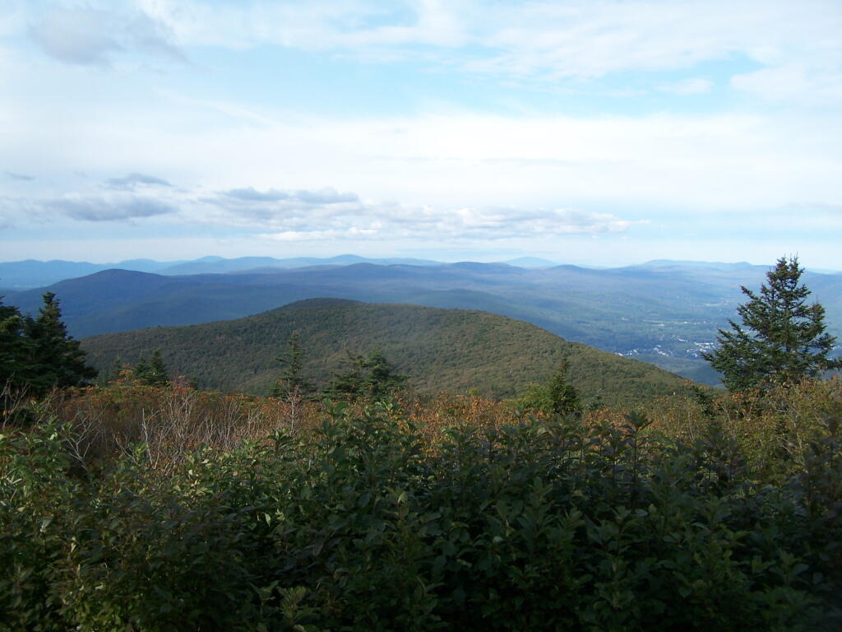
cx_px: 421
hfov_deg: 46.8
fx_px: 973
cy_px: 316
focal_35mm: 40
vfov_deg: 36.0
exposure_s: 1/640
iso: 80
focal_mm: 6.7
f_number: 2.8
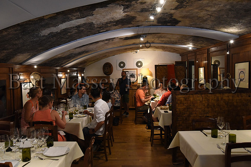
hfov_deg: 65.5
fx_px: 195
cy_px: 84
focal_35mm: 28
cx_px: 126
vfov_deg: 46.4
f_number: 5.6
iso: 4000
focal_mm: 28
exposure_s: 1/60
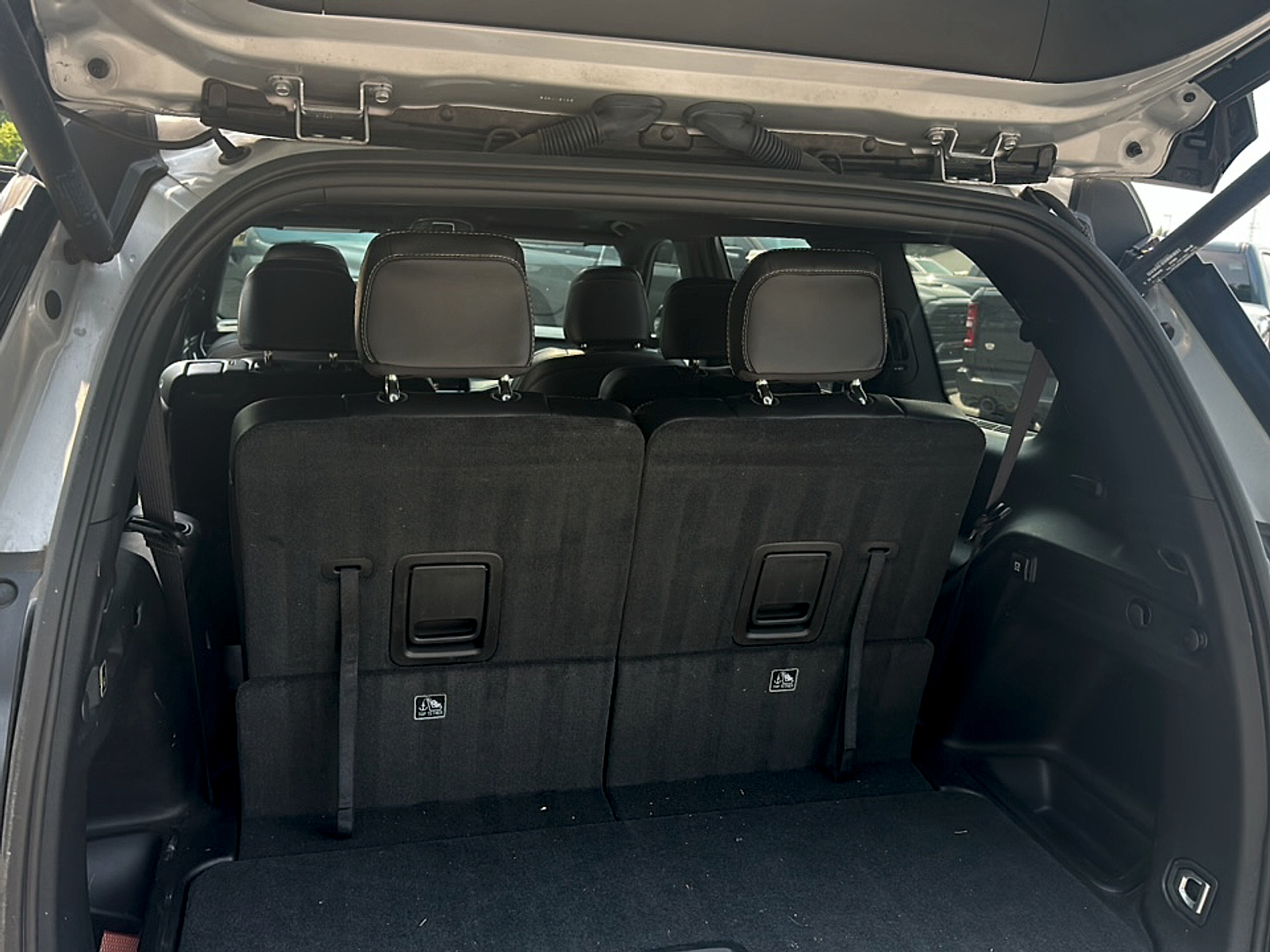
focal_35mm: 25
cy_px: 476
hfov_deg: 69.4
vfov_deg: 54.9
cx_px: 635
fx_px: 917
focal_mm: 6.86
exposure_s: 1/480
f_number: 1.78
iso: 100
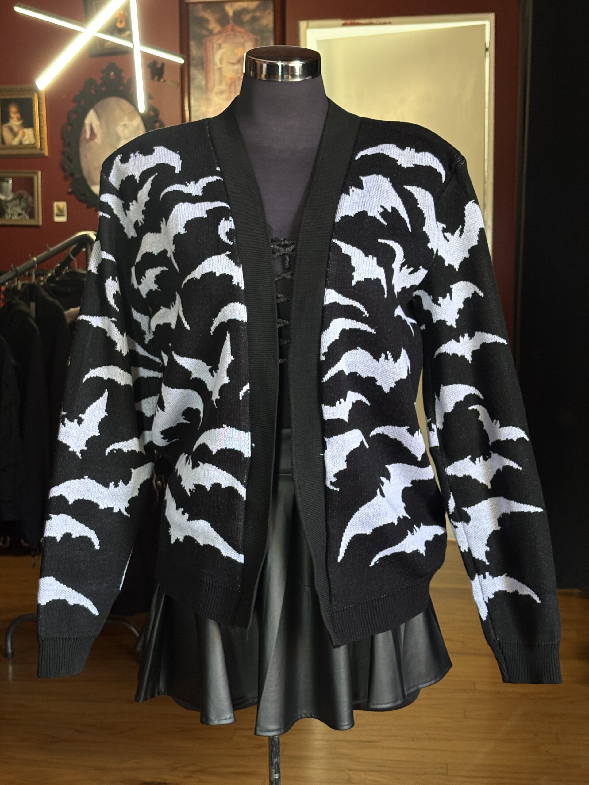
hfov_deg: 28.0
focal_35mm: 52
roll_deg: +0.7
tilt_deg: -5.3
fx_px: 1180
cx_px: 294
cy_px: 392
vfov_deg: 36.8
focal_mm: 5.96
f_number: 1.6
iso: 160
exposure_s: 1/60
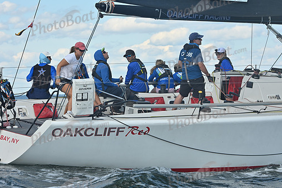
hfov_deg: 14.5
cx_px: 139
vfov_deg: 9.7
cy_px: 95
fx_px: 1105
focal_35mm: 141
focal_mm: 122
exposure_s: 1/1000
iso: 250
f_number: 9
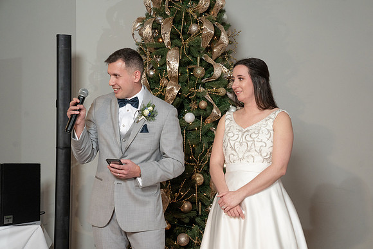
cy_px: 128
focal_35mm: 73
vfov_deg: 18.7
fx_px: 758
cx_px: 192
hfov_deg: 27.7
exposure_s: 1/200
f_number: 5.6
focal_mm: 70
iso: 2000
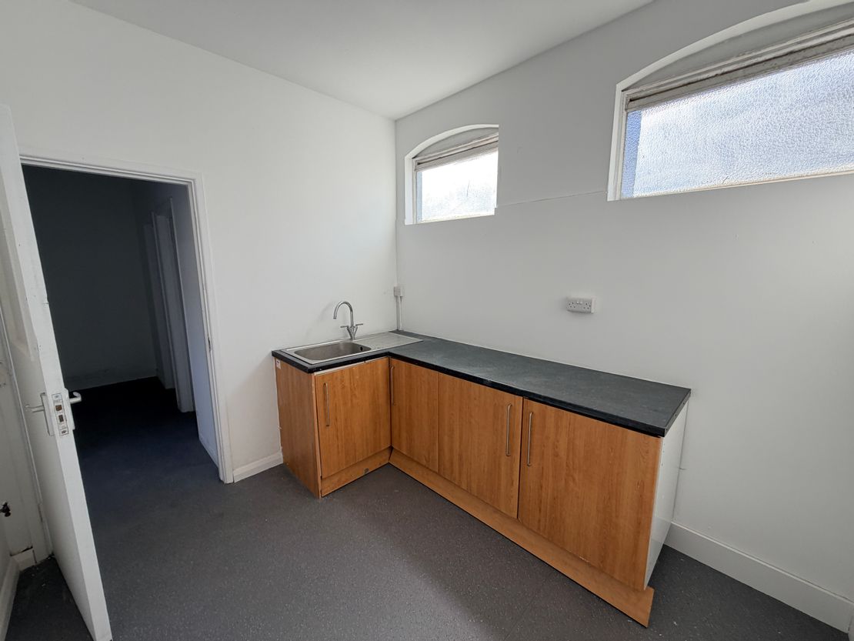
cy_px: 320
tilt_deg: -9.0
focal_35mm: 14
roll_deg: +0.3
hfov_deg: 102.1
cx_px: 427
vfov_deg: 85.7
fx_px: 345
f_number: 2.2
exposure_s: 1/178
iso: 40
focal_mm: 2.22
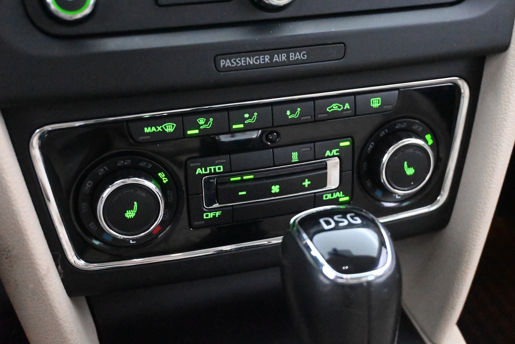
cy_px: 172
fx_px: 654
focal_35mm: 46
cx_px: 258
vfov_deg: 29.4
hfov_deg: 43.0
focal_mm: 30.5
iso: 20000
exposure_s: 1/50
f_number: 4.8
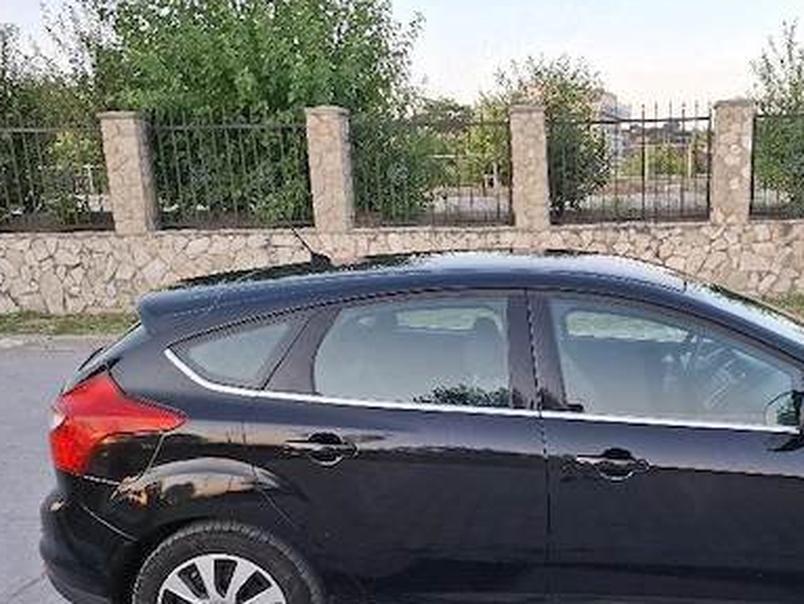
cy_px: 411
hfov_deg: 49.9
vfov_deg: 39.2
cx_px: 569
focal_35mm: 36
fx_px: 837
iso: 50
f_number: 1.8
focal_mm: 5.54
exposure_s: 1/111
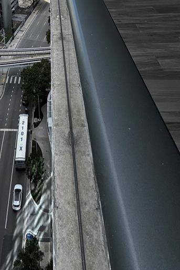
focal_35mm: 34
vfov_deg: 41.7
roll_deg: +3.5
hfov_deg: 37.2
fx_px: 255
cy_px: -40
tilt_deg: -14.3
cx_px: 30
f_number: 2.2
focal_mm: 2.22
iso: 50
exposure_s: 1/1277
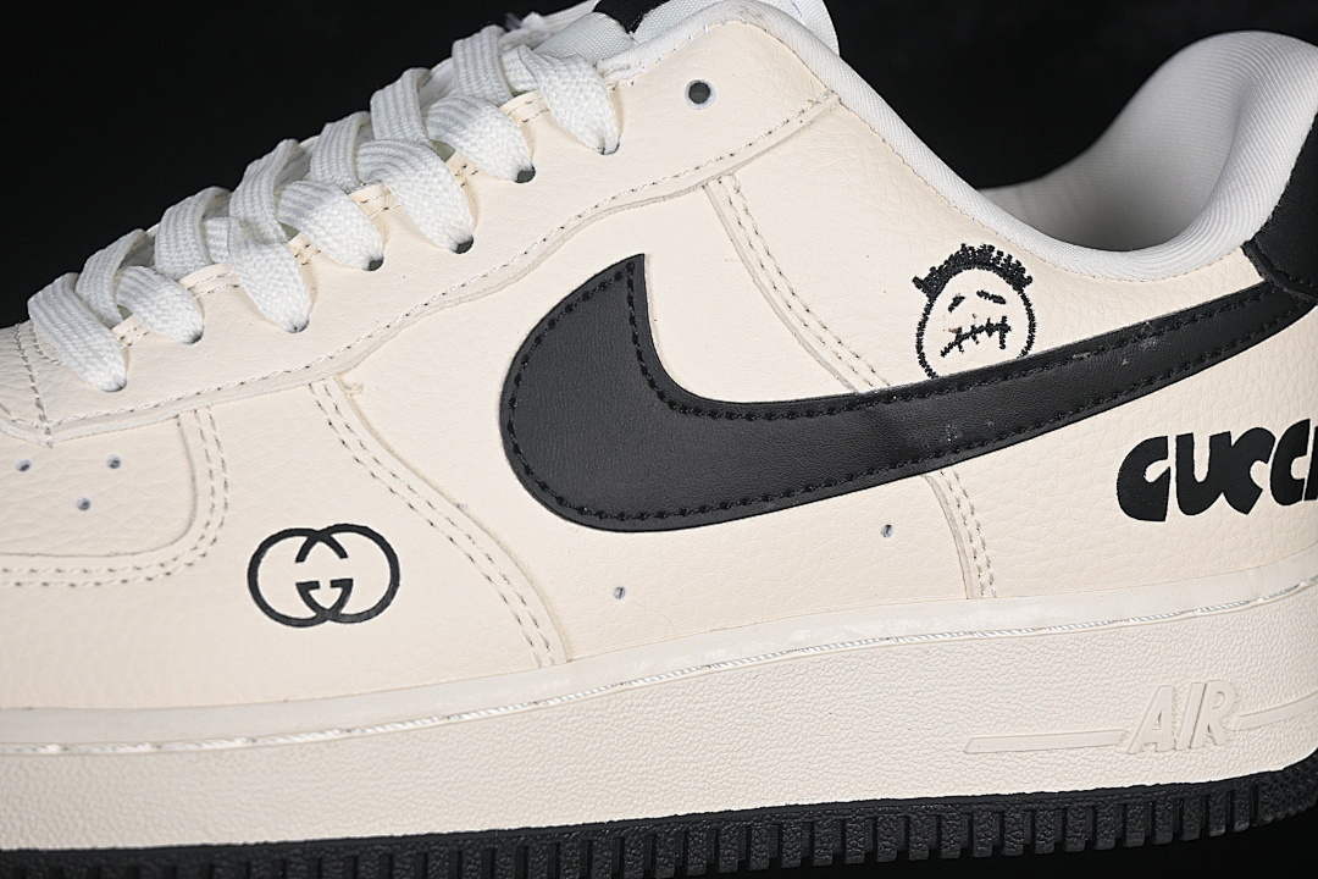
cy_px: 440
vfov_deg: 18.2
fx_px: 2746
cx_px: 659
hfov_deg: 27.0
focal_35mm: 75
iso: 160
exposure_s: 1/80
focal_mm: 50
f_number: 7.1
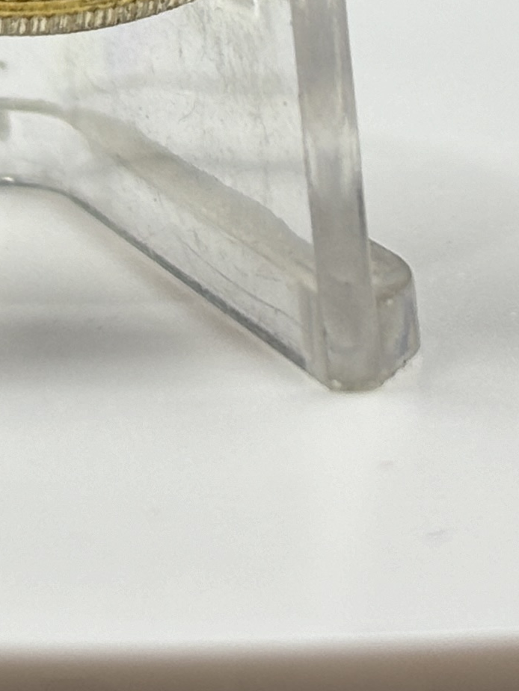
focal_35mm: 170
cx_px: 21
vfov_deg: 11.1
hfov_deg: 8.7
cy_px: -403
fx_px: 3398
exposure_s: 1/67
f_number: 1.6
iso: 50
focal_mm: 5.96
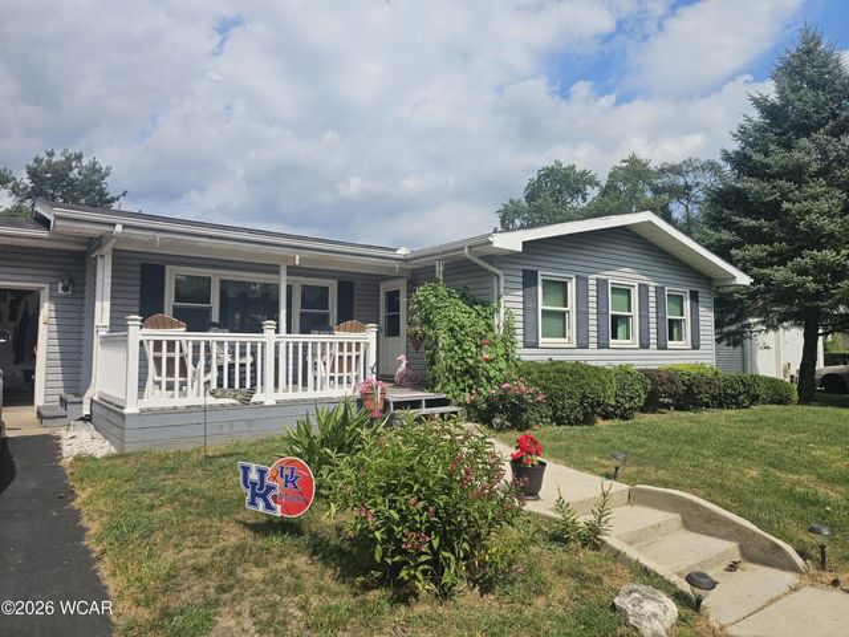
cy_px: 318
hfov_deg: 73.9
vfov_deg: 58.9
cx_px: 424
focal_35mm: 23
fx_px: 564
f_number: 1.7
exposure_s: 1/1433
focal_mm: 6.3
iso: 10
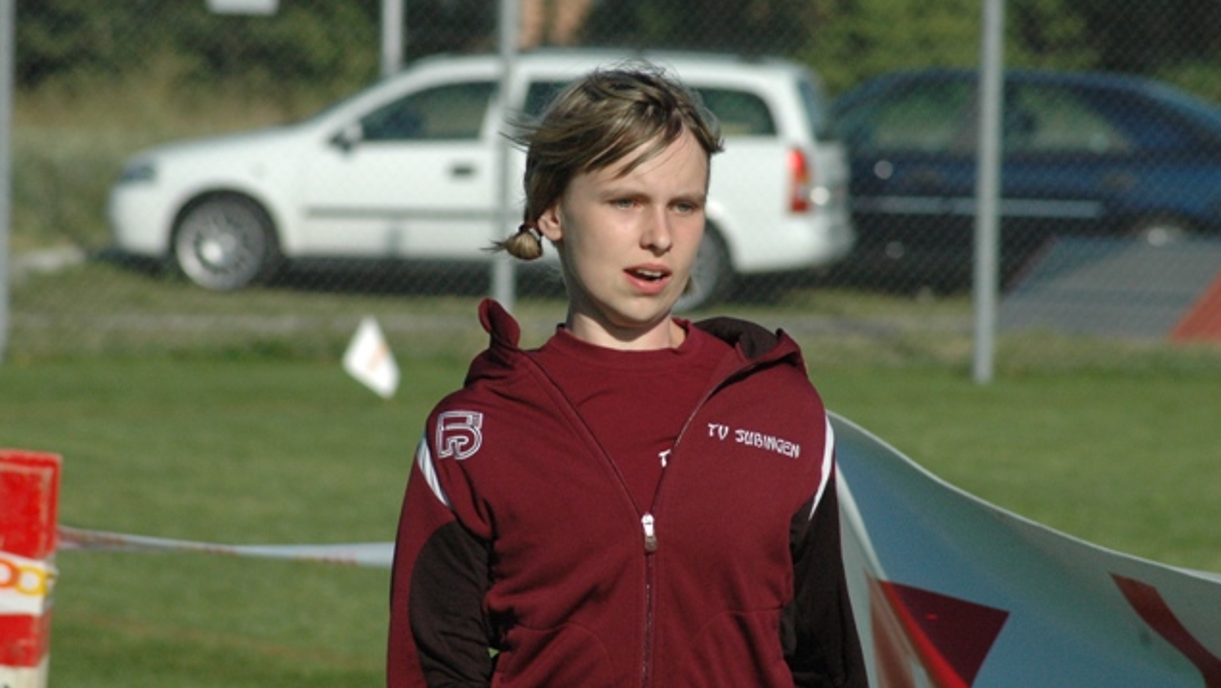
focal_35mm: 316
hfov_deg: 6.8
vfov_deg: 3.8
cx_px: 609
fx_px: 10233
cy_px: 313
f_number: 9
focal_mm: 200
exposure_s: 1/2500
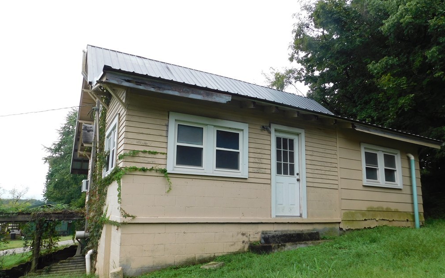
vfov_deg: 47.5
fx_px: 315
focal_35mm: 26
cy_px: 155
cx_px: 226
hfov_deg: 70.4
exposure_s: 1/250
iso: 125
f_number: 3
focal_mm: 4.1
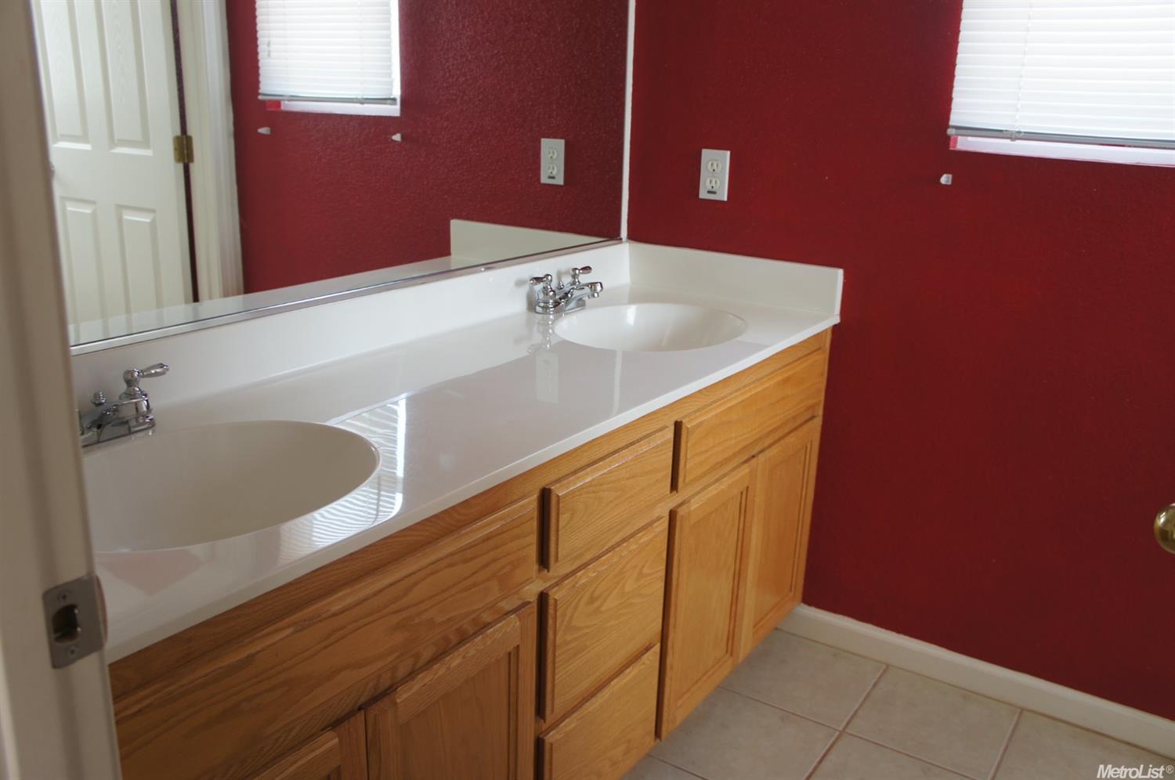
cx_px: 588
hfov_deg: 62.0
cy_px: 390
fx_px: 978
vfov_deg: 43.5
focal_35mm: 30
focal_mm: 20
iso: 200
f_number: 4
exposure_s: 1/30
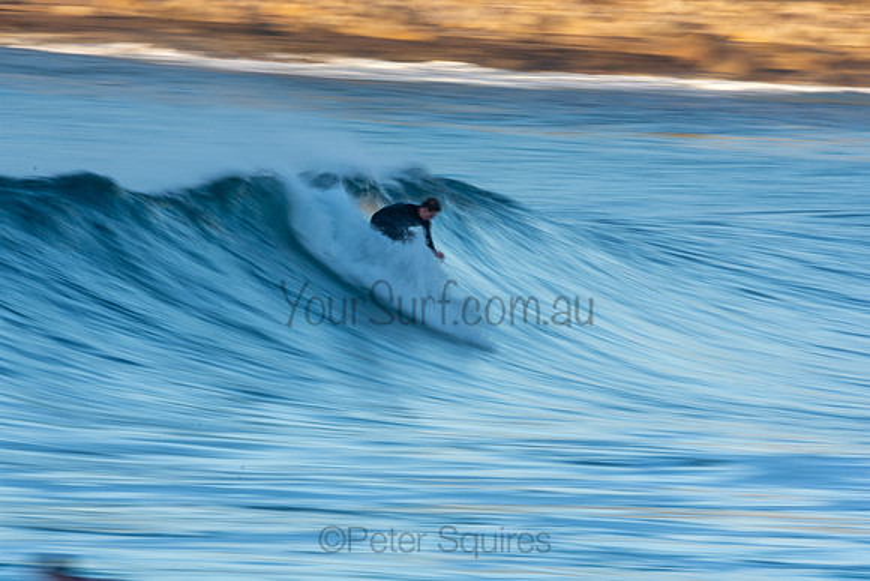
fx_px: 18128
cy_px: 290
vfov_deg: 1.8
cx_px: 435
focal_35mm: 750
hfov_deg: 2.7
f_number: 22
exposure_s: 1/20
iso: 100
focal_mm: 500
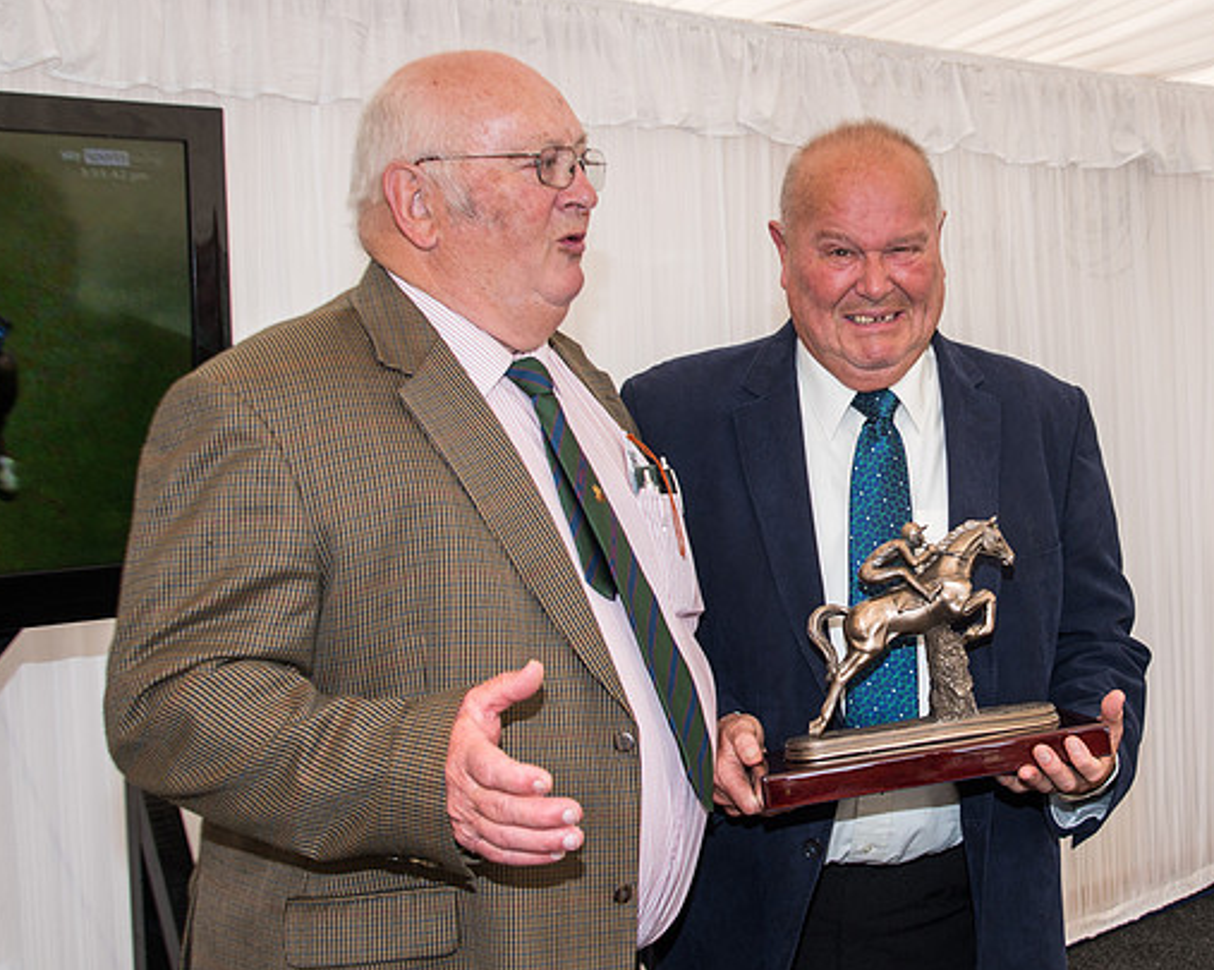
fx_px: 1867
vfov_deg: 29.1
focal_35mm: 52
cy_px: 466
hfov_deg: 35.4
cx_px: 875
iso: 200
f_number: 5
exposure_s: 1/160
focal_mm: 30
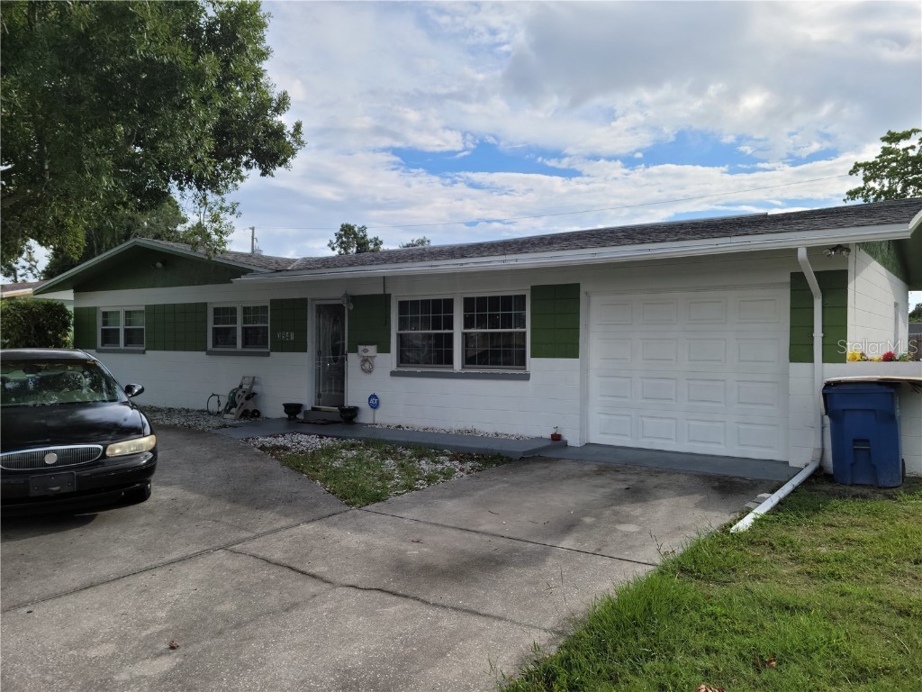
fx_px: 746
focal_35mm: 28
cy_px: 346
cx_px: 461
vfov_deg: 49.7
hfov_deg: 63.4
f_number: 2
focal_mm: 5.9
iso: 25
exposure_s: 1/736
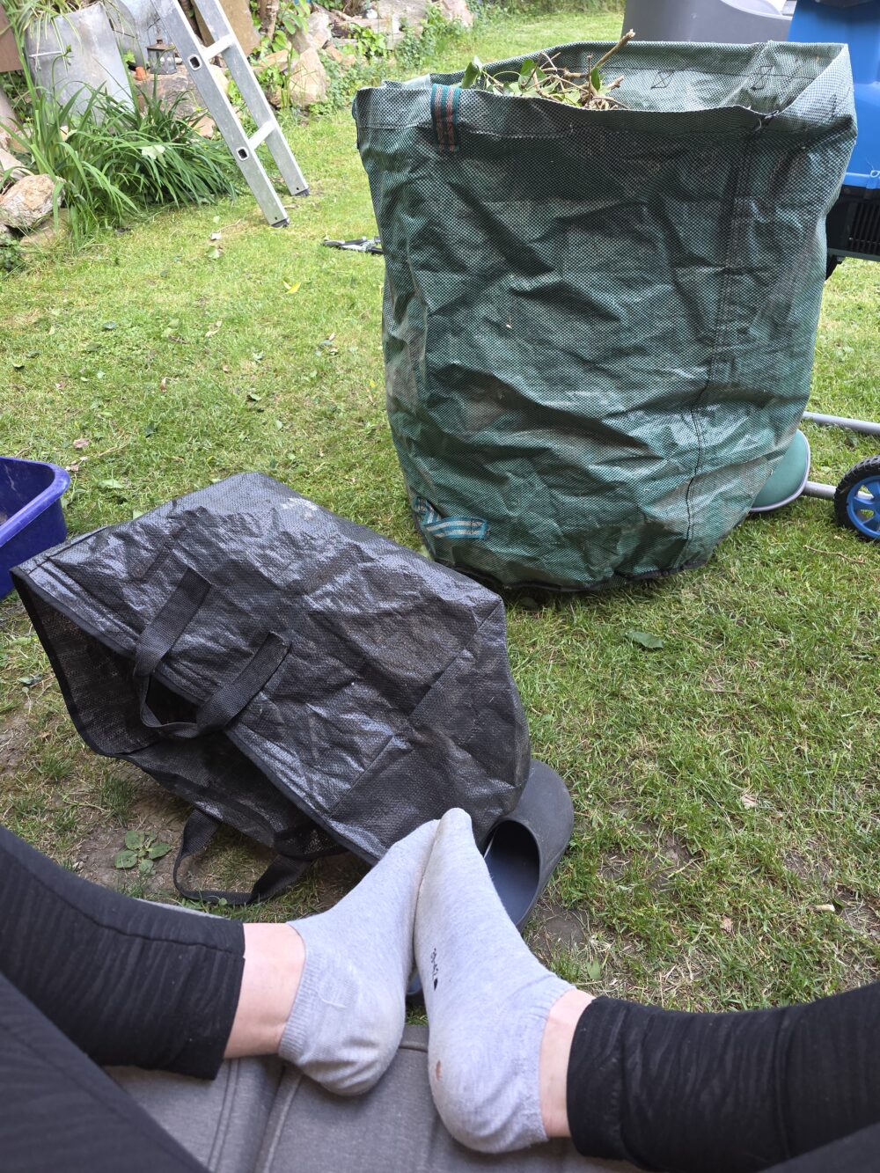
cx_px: 440
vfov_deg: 73.9
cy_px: 586
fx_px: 779
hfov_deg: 58.9
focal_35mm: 23
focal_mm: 6.3
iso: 40
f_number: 1.7
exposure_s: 1/50
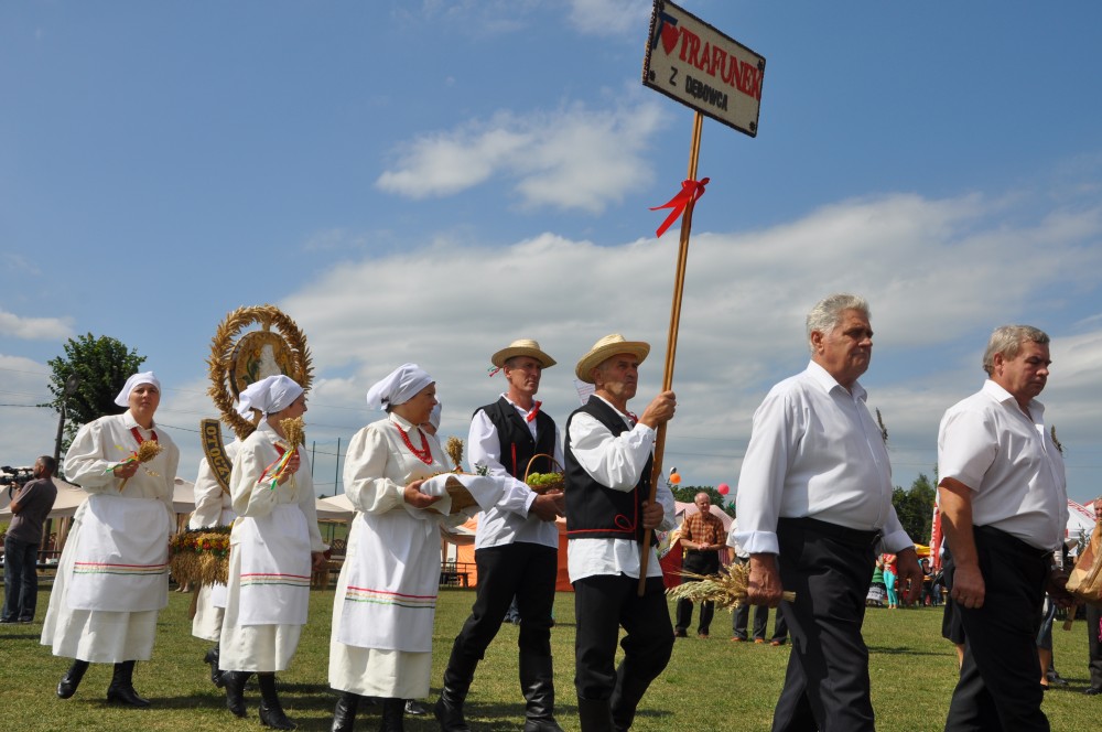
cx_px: 551
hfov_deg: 49.6
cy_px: 366
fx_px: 1192
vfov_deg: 34.1
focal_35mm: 39
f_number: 11
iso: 200
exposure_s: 1/500
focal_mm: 26
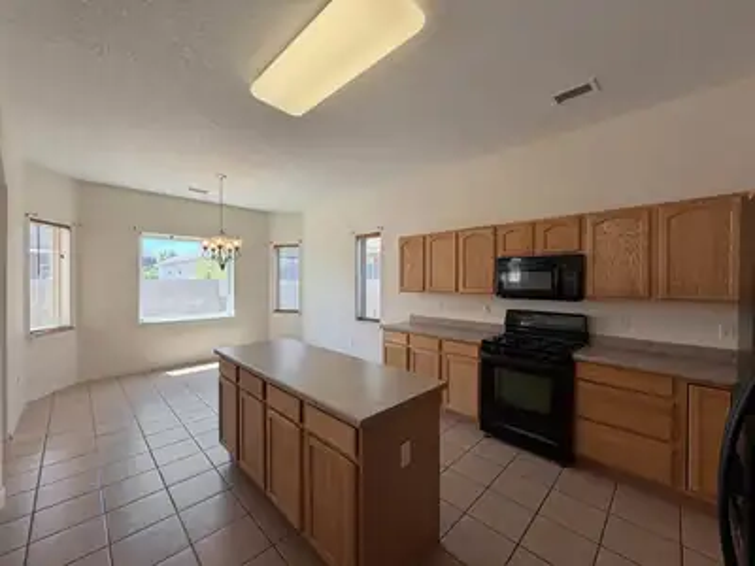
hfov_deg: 102.1
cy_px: 283
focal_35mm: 14
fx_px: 305
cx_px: 378
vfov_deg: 85.7
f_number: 2.2
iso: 64
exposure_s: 1/120
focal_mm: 2.22
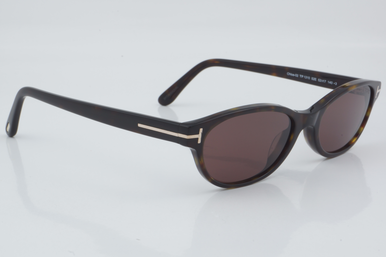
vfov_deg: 18.2
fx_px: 804
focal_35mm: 75
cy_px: 128
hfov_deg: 27.0
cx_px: 193
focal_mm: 50
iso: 100
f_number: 29
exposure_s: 1/4
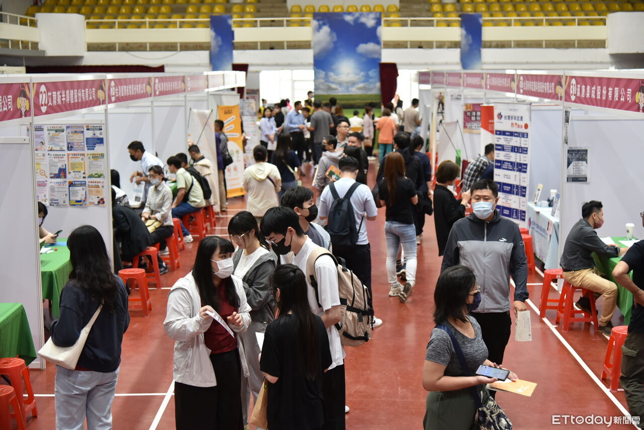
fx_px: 984
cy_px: 215
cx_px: 322
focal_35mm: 55
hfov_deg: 36.2
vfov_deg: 24.6
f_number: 4
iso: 1600
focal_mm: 55
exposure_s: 1/200
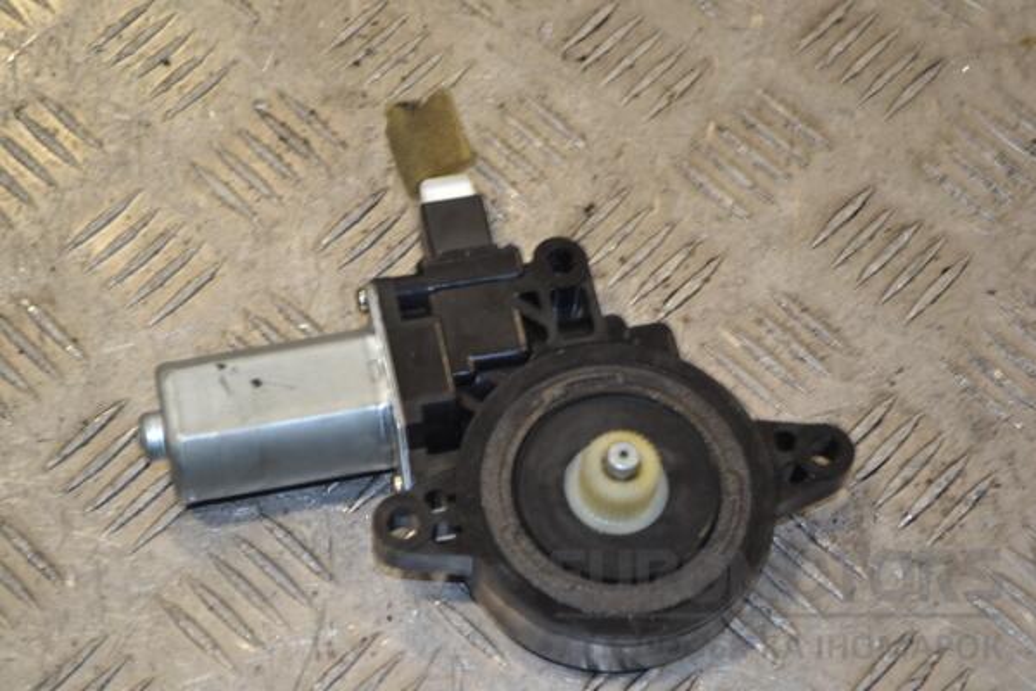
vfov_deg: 16.6
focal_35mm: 82
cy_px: 346
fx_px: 2374
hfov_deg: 24.6
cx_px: 518
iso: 400
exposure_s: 1/125
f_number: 5.6
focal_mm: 55
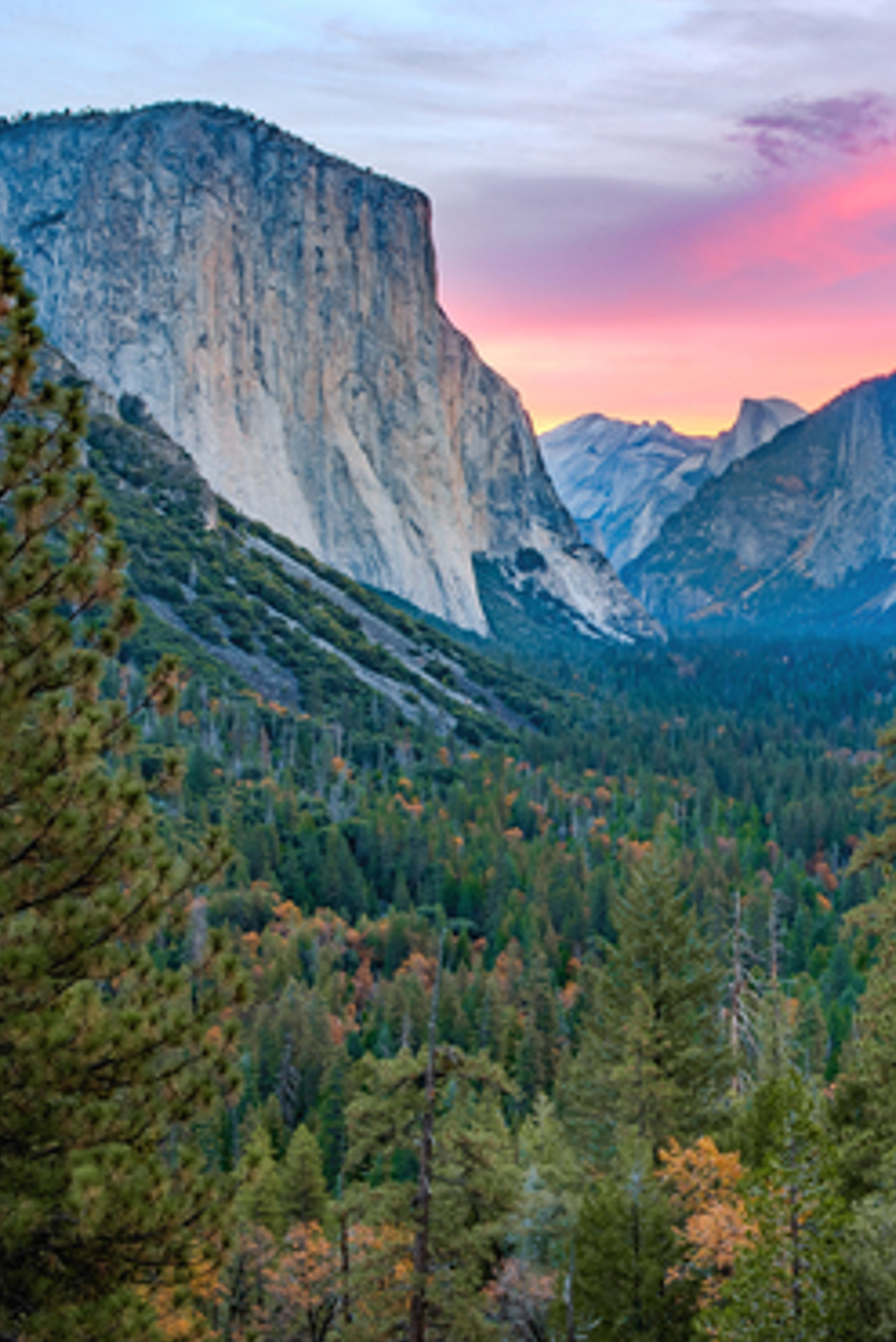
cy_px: 671
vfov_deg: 37.5
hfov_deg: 25.0
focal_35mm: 53
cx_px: 751
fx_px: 1977
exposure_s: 1/1.25
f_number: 16
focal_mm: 35
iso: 200
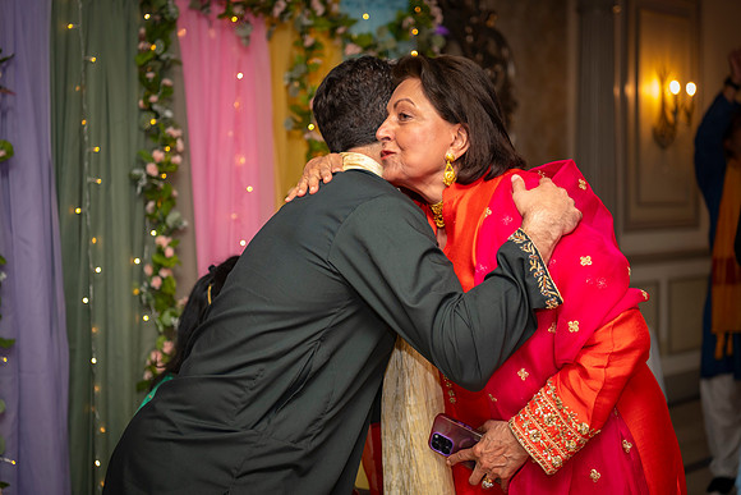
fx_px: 1175
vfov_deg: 23.8
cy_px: 244
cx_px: 363
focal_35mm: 57
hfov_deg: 35.0
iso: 800
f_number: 2.8
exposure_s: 1/160
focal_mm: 52
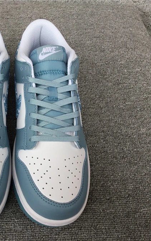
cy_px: 121
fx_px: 290
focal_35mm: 44
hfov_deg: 28.0
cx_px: 12
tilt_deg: -54.1
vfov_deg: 45.3
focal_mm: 3.3
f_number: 2.4
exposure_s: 1/157
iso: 25
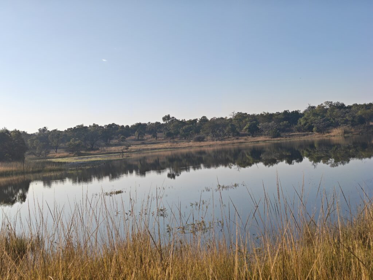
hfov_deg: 39.7
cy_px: 140
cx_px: 186
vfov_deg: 30.3
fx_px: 517
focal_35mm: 48
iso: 50
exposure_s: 1/650
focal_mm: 6.12
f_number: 1.9
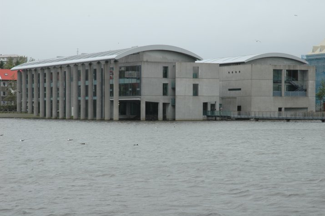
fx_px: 848
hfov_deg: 21.7
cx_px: 164
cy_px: 108
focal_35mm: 94
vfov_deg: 14.5
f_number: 13
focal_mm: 62
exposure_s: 1/125
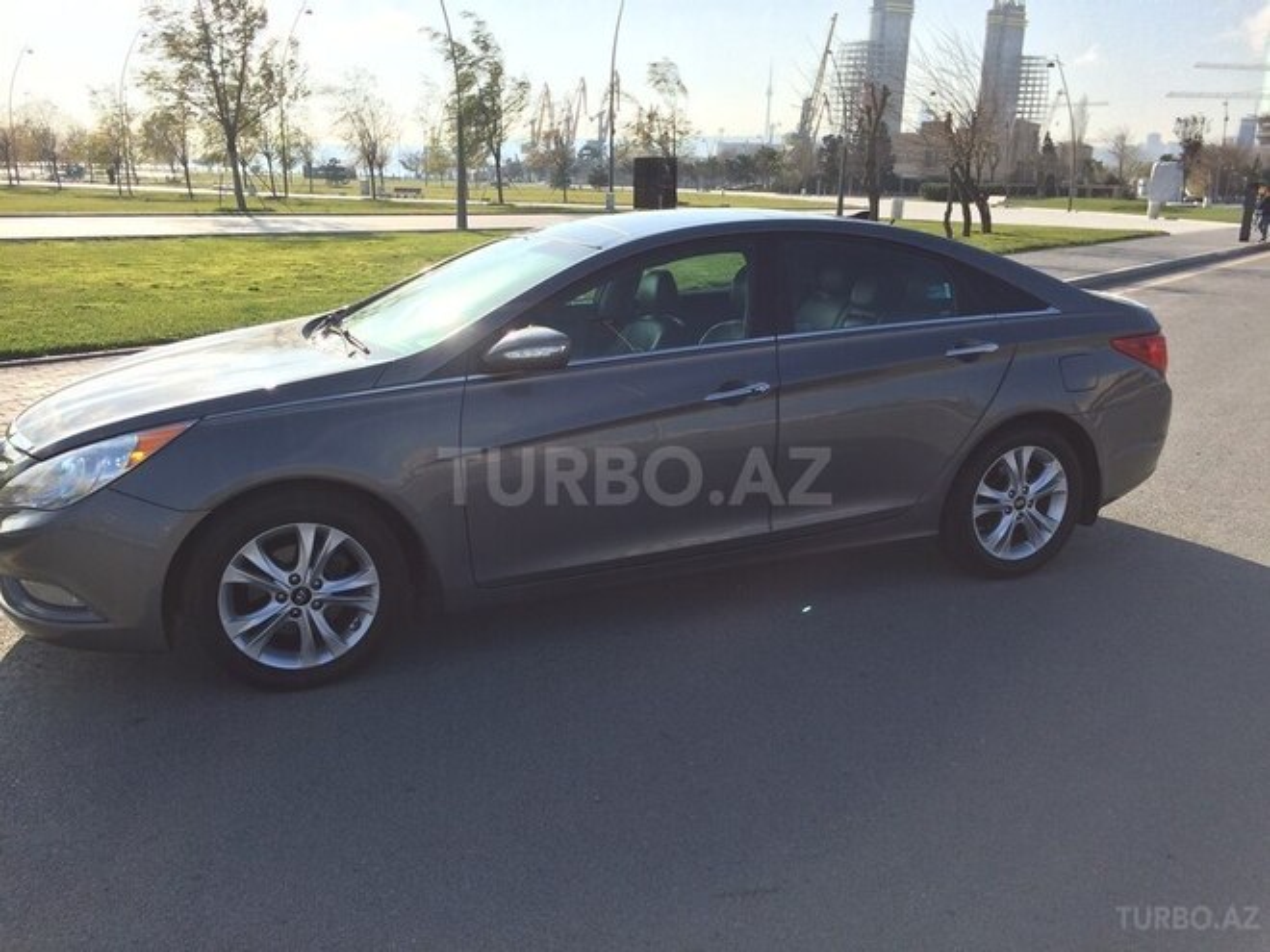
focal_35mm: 29
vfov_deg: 48.2
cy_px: 476
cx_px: 635
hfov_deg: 61.7
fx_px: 1064
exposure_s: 1/1642
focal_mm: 4.15
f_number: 2.2
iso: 32
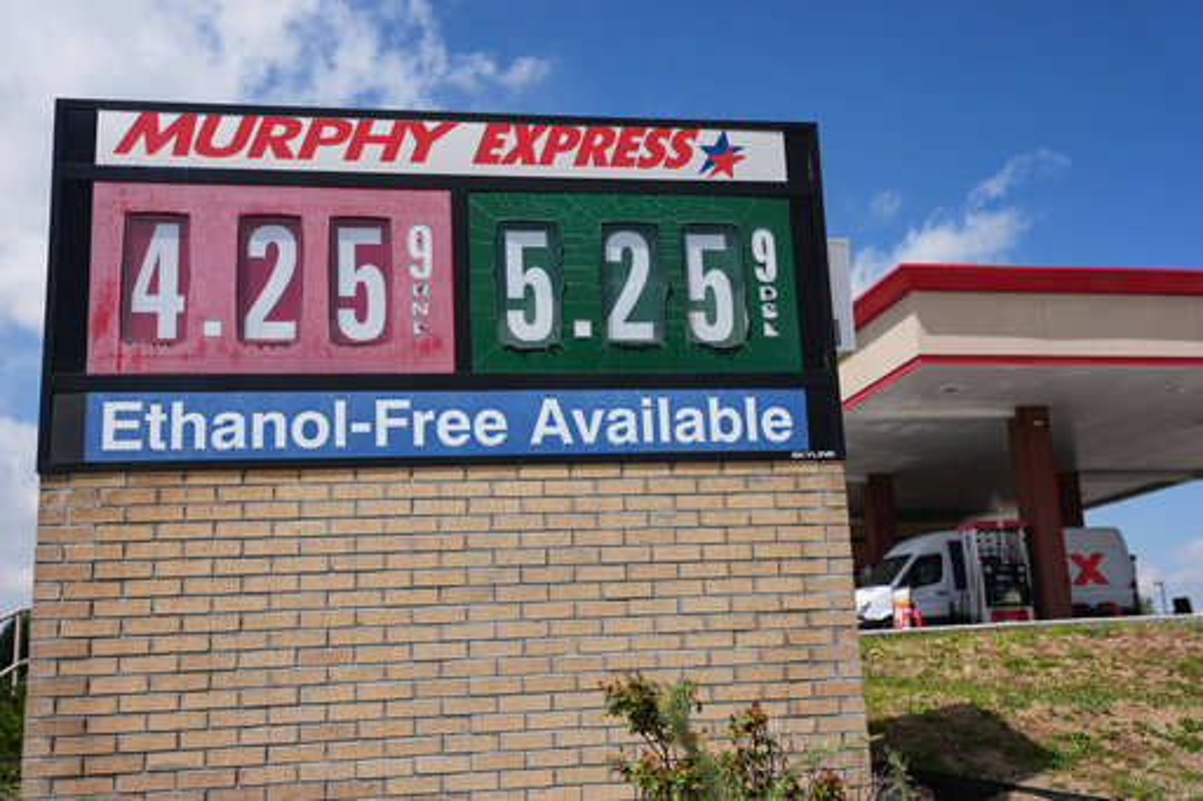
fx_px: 1236
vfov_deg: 35.9
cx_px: 602
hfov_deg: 51.9
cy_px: 400
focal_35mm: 37
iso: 200
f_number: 3.2
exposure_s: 1/6400
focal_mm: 37
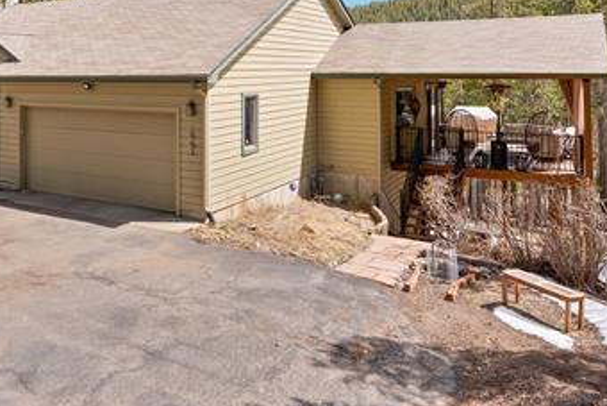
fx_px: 540
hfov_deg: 57.3
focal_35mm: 32
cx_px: 200
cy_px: 60
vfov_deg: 38.9
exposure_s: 1/400
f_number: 7.1
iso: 640
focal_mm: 17
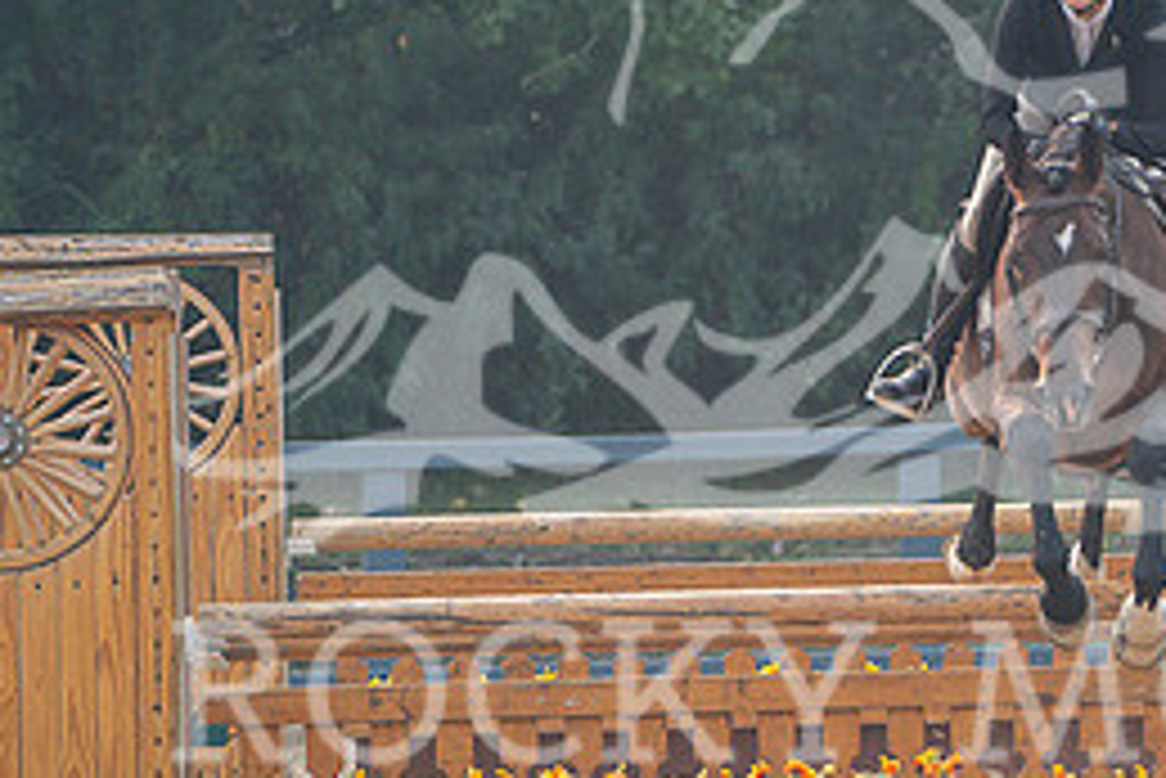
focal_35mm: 897
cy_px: 286
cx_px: 1184
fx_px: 29068
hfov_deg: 2.3
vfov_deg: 1.5
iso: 500
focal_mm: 400
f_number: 5.6
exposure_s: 1/640
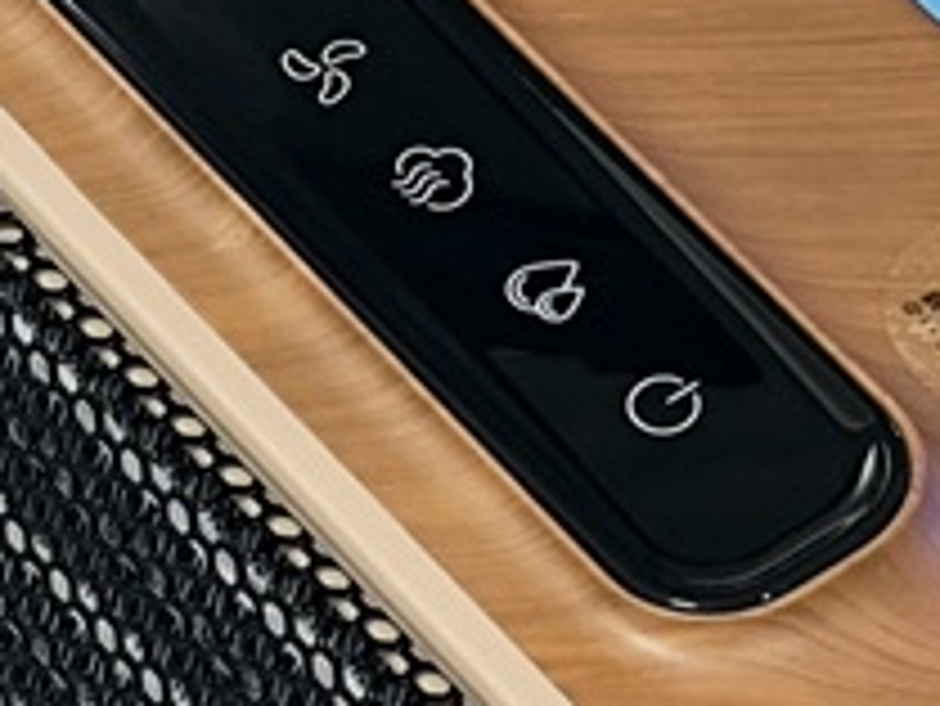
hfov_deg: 8.2
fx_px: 6113
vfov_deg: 6.6
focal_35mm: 225
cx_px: -1115
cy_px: 724
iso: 800
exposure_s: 1/50
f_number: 1.65
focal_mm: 6.14
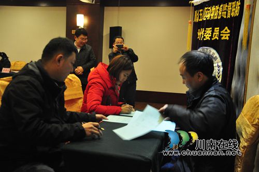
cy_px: 86
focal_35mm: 38
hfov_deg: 51.3
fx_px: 269
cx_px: 130
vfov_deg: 35.4
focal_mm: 25
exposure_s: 1/30
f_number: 4
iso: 1800
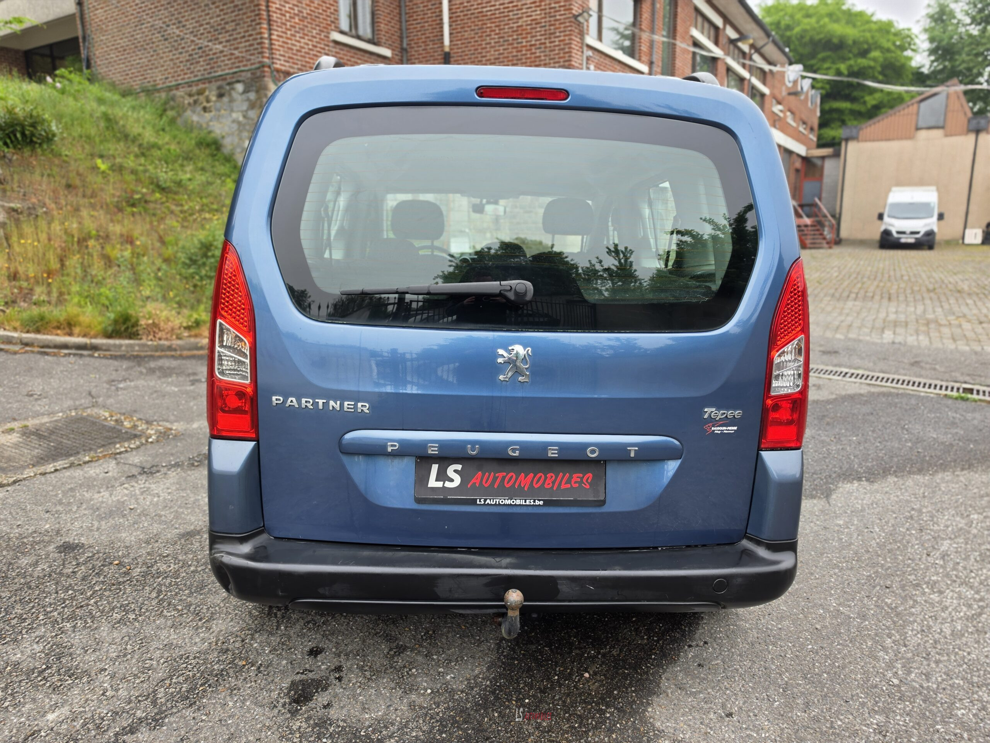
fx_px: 658
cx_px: 495
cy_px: 372
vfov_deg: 58.9
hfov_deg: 73.9
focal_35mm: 23
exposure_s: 1/180
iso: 40
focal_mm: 6.5
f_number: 1.4
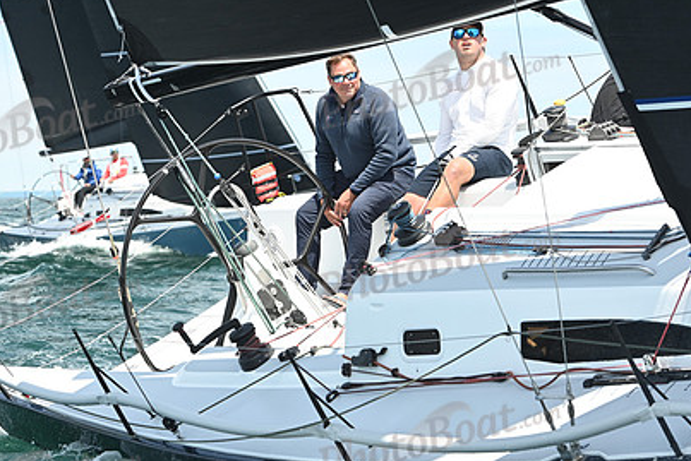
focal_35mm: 167
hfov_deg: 12.3
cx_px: 231
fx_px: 3206
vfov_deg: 8.2
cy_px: 198
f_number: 5.6
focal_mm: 116
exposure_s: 1/1000
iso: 320
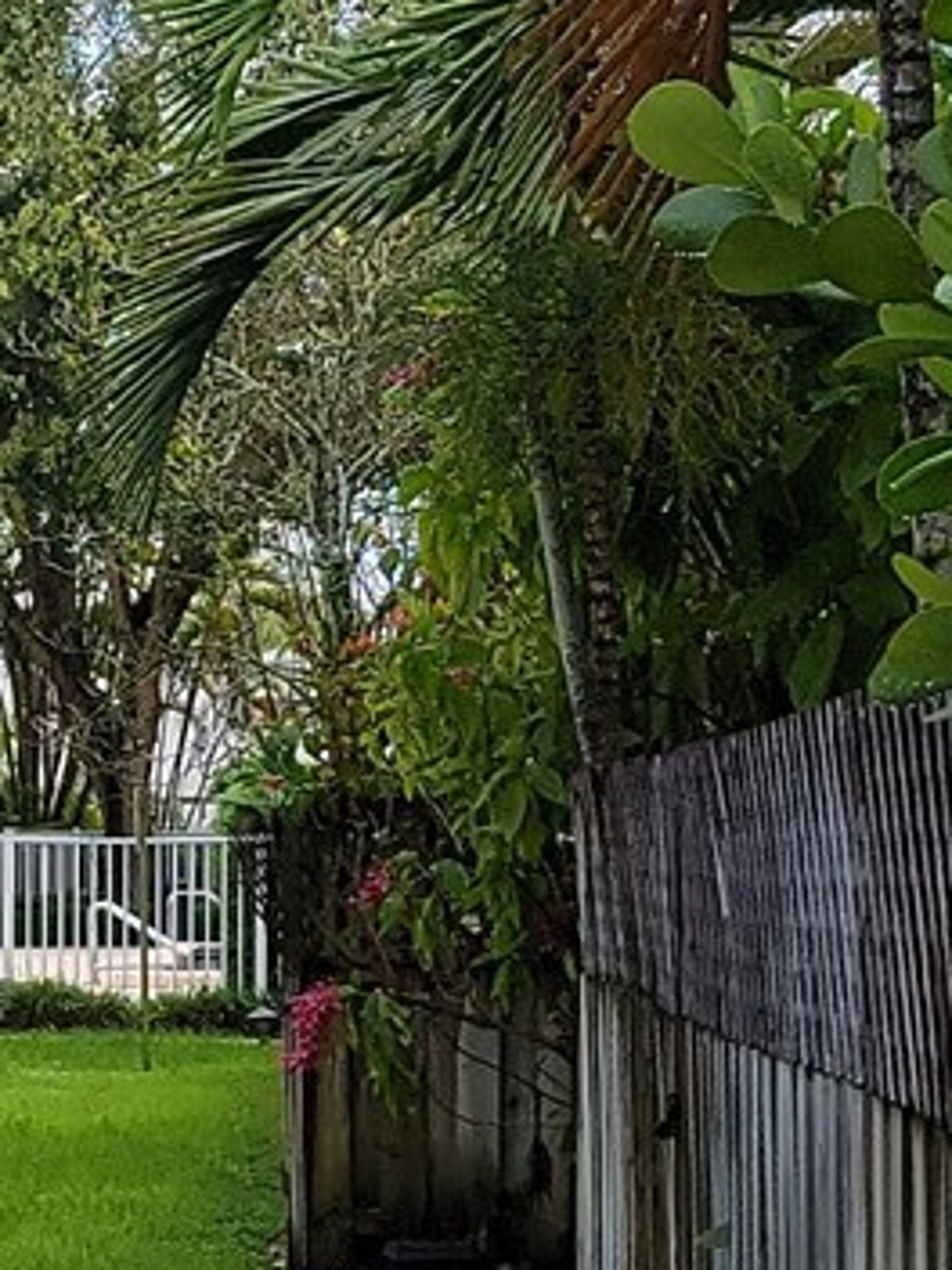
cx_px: -837
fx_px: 3997
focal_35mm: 109
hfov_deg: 12.3
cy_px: 884
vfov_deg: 18.0
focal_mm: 6.7
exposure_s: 1/426
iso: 16
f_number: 1.8
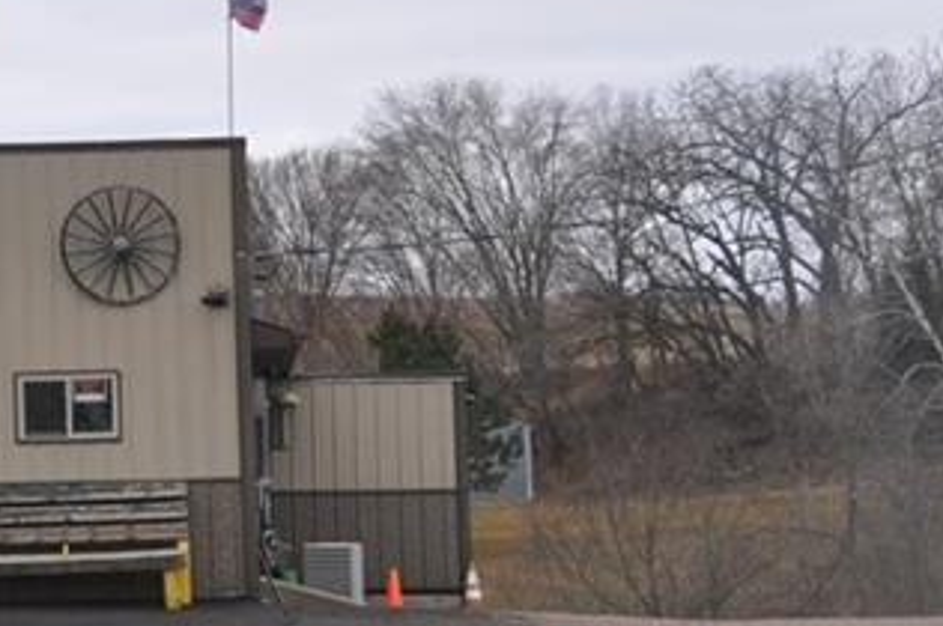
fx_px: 3559
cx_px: -409
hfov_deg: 14.2
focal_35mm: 136
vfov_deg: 10.1
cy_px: 255
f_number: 8
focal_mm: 28
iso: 200
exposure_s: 1/200
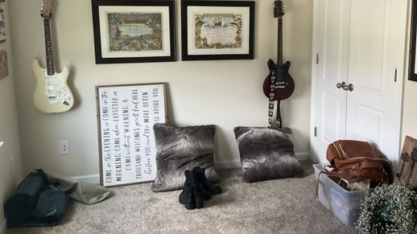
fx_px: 431
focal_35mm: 39
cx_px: 234
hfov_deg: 51.5
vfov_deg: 30.3
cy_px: 86
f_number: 1.8
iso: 100
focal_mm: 3
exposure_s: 1/60
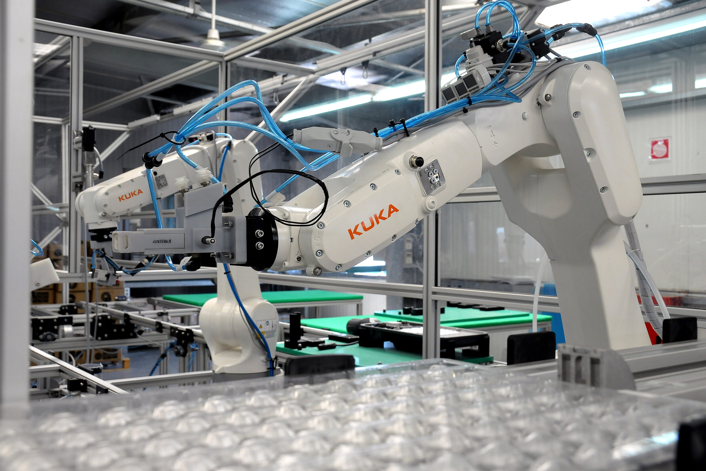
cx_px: 350
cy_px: 233
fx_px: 726
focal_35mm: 37
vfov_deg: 35.9
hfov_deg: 51.9
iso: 800
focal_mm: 24
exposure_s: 1/60
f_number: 7.1
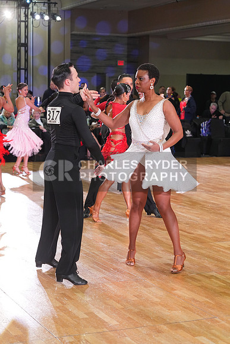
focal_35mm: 75
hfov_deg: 18.2
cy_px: 172
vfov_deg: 27.0
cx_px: 115
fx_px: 718
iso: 2500
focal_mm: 75
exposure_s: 1/200
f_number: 4.5
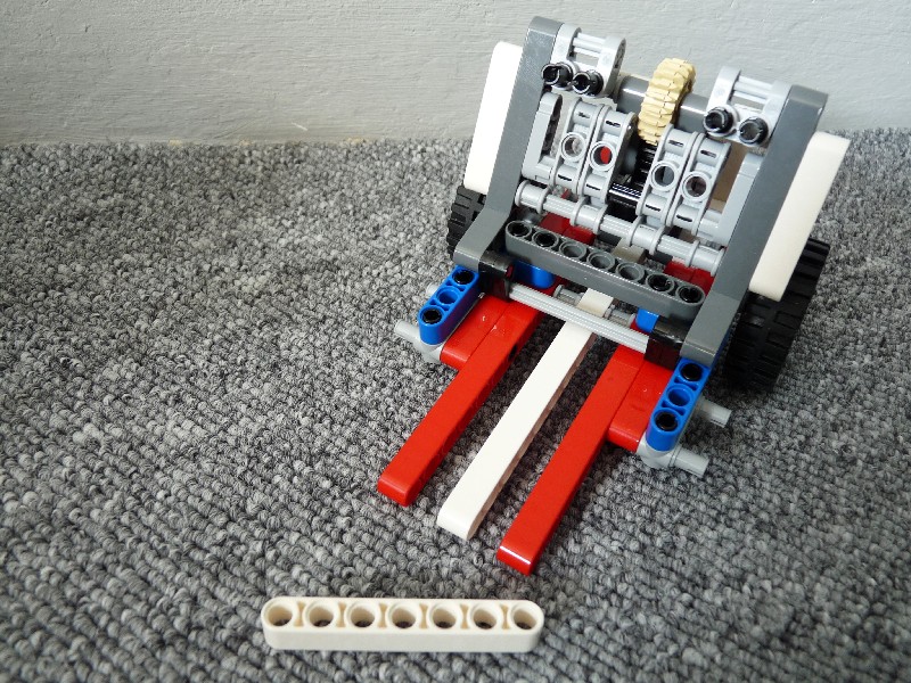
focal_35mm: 27
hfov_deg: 65.3
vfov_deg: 51.4
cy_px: 342
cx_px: 456
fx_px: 711
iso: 100
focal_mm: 4.8
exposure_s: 1/4
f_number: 2.8
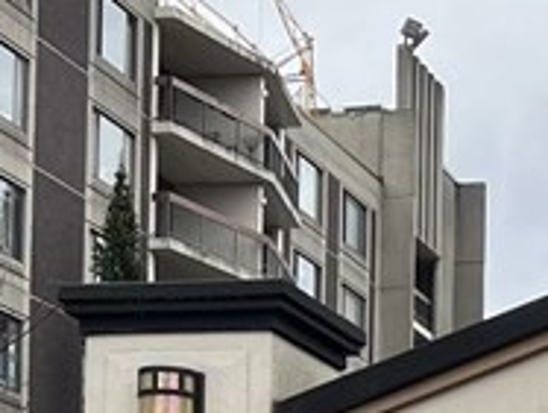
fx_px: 2252
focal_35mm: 142
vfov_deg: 10.0
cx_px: 648
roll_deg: -1.3
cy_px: 718
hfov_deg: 13.5
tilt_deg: -1.9
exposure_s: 1/1468
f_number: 1.5
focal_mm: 5.7
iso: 50
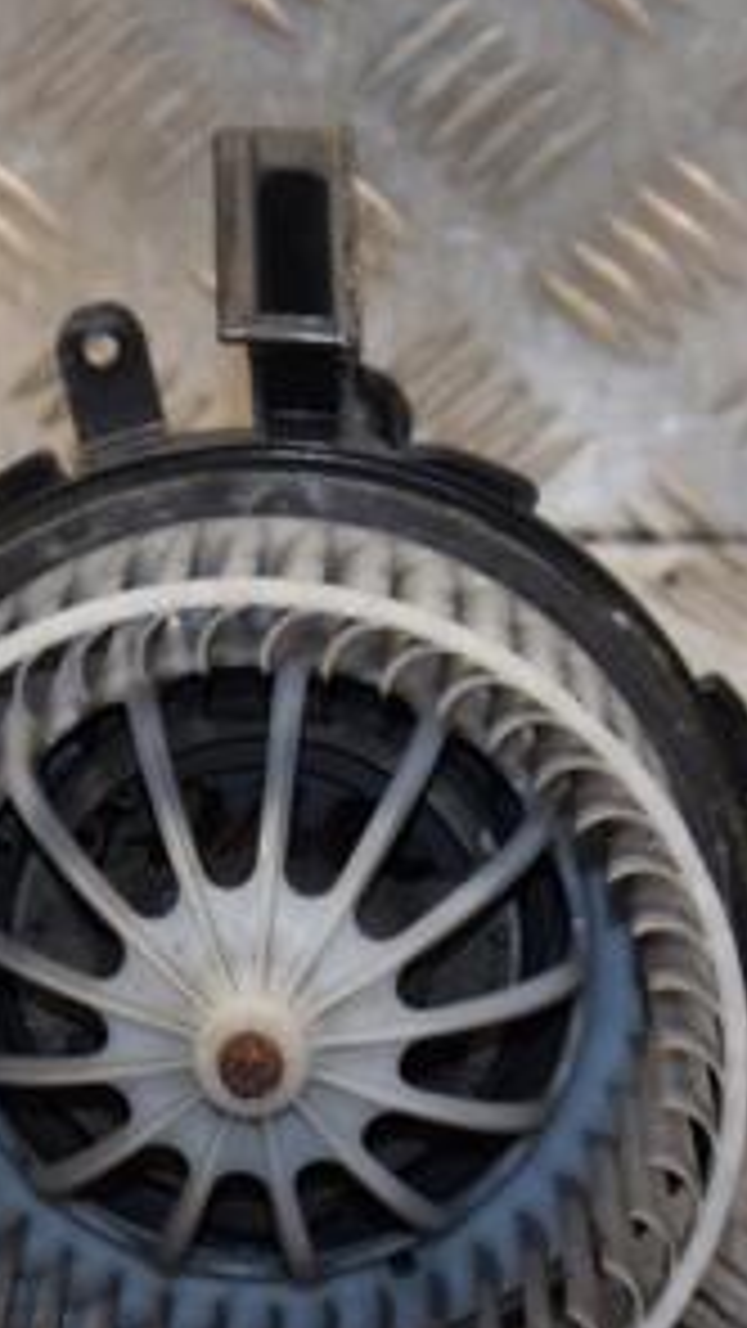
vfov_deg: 12.9
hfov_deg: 7.3
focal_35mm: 166
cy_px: 882
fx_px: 5844
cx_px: 306
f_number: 5.6
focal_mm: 52
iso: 800
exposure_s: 1/200
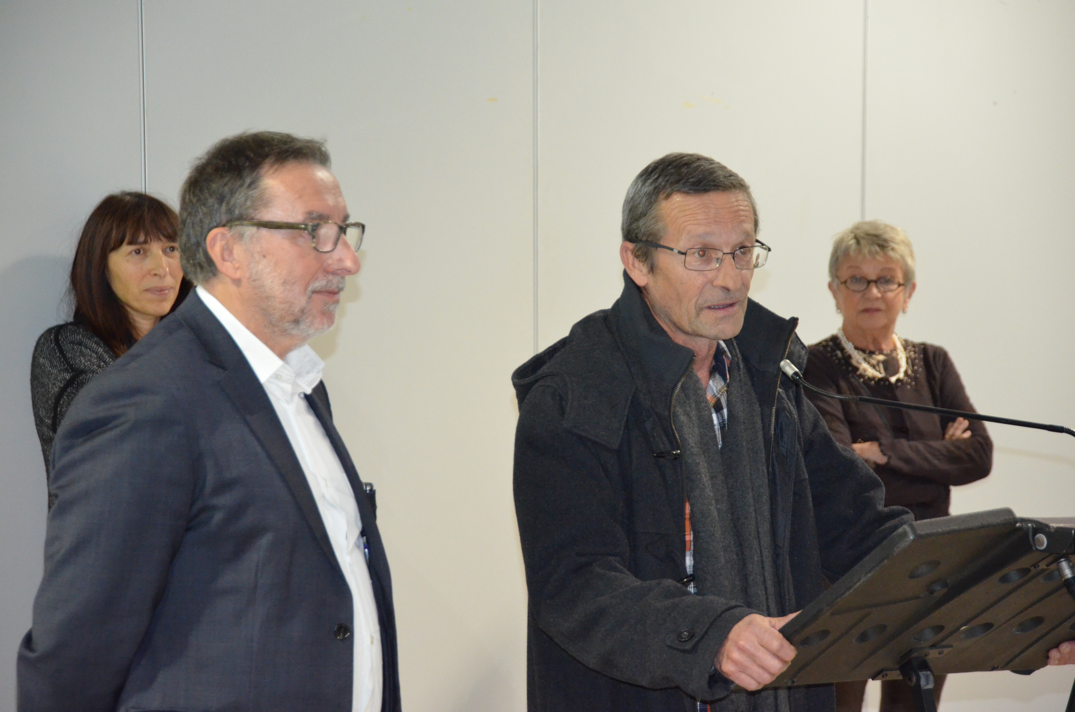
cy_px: 356
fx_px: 4023
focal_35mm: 135
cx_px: 538
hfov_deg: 15.2
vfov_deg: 10.1
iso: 3200
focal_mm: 90
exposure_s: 1/60
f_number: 5.6
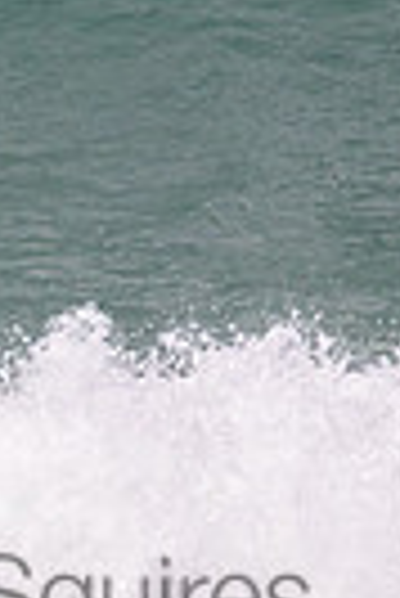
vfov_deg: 0.8
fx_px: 41921
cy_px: -122
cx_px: -182
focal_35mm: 2522
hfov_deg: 0.5
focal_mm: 520
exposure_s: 1/2000
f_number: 11
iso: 800
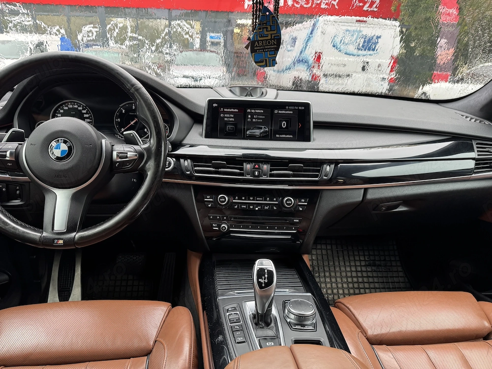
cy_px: 184
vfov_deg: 56.8
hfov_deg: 71.6
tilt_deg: -18.9
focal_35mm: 24
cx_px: 246
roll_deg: -1.4
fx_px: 341
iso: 100
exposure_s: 1/97
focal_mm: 6.76
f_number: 1.78
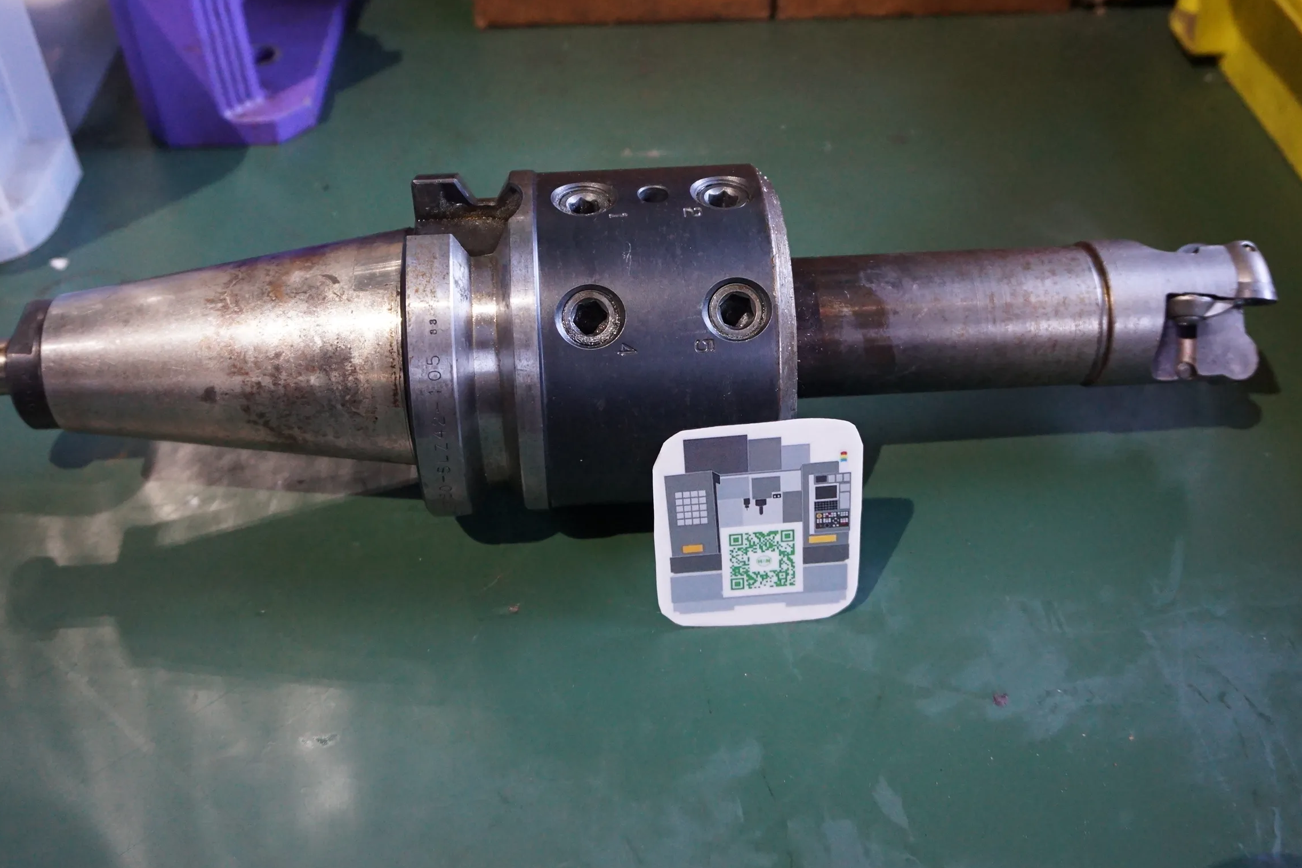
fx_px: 1302
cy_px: 360
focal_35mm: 36
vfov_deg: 36.8
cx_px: 610
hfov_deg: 53.1
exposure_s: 1/60
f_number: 4
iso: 1600
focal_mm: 20
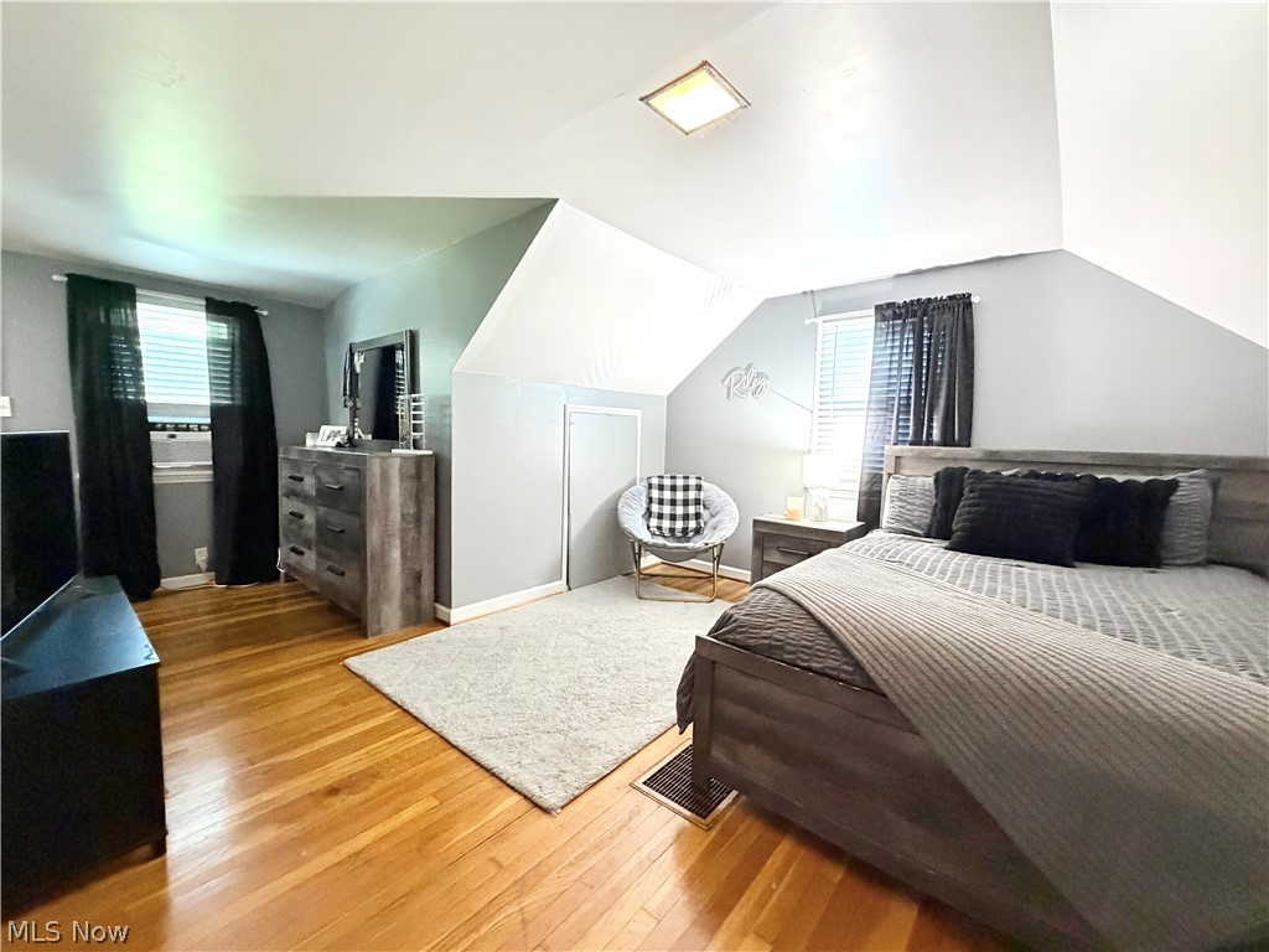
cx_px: 634
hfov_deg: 102.1
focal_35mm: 14
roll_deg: -1.5
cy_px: 476
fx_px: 513
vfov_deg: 85.7
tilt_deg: -3.3
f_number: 2.2
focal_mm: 2.22
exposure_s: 1/60
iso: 640
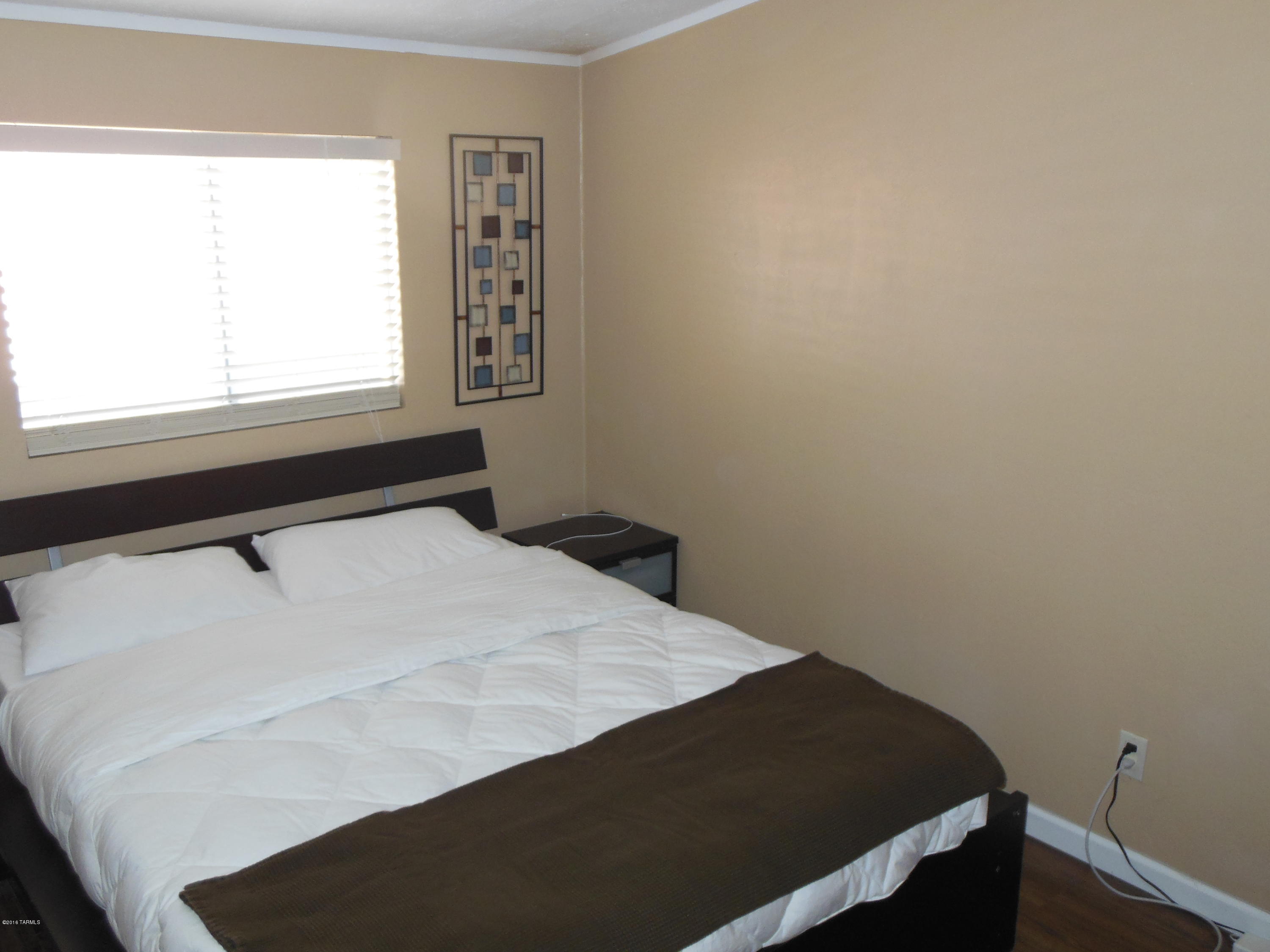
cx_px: 635
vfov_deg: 48.2
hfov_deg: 61.7
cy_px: 476
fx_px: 1064
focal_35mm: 29
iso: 200
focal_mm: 5.2
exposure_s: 1/25
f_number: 3.3
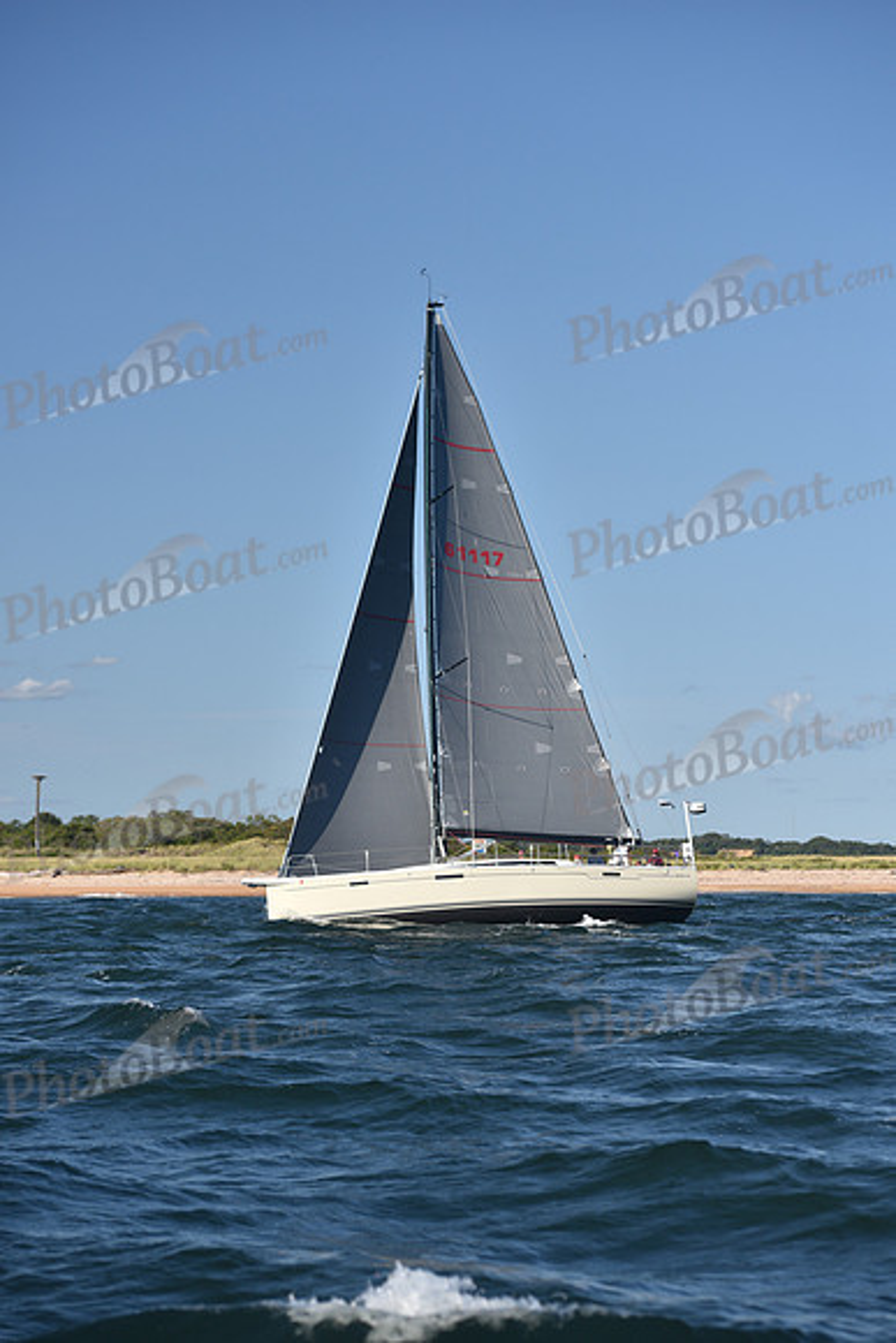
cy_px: 672
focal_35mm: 90
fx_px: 3358
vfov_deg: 22.6
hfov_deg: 15.2
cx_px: 448
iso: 250
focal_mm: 90
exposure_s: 1/1000
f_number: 4.5
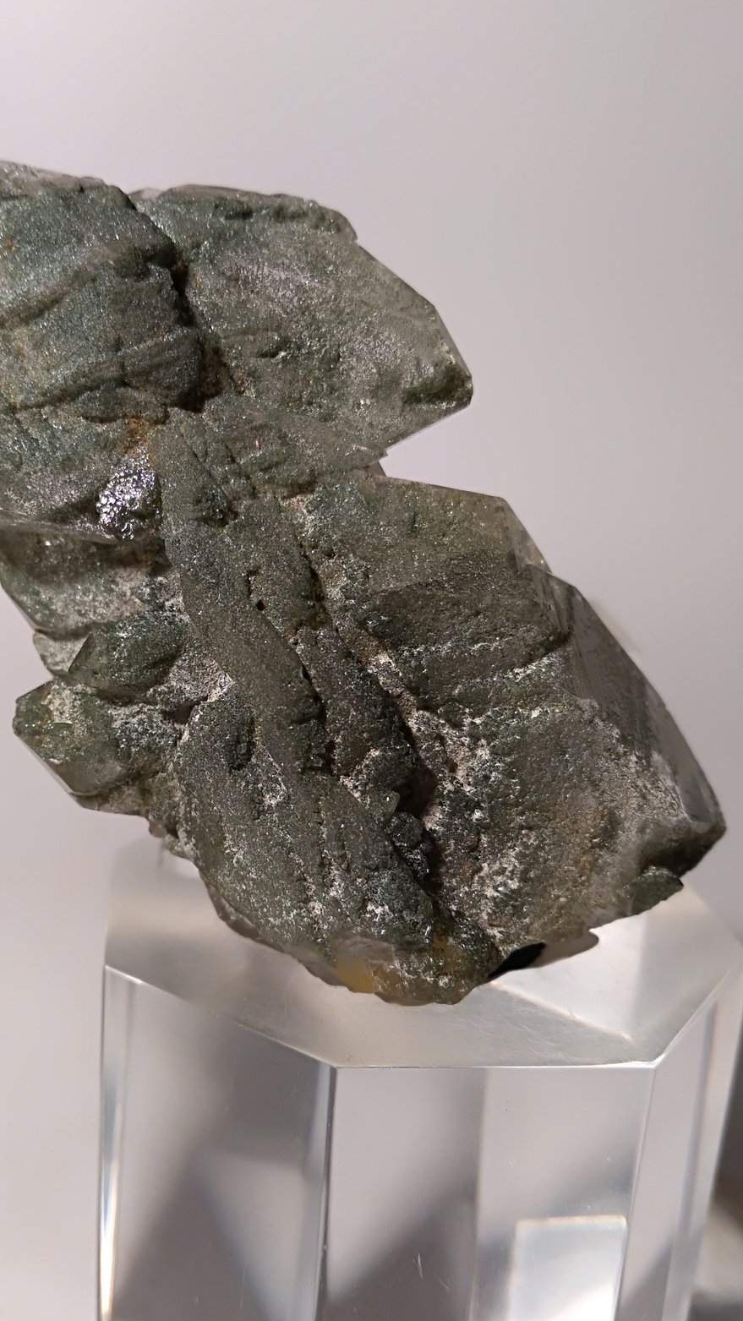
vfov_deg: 66.1
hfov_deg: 39.8
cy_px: 652
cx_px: 264
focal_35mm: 29
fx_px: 1016
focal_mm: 3.54
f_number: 2
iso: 100
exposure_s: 1/132
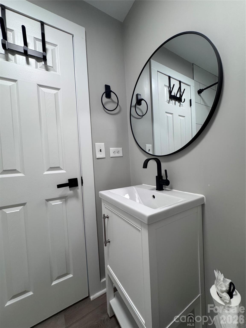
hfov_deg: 85.7
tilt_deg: -0.5
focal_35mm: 14
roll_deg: +3.8
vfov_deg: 102.1
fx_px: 133
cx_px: 123
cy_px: 164
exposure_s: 1/120
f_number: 2.2
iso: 250
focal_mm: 2.22
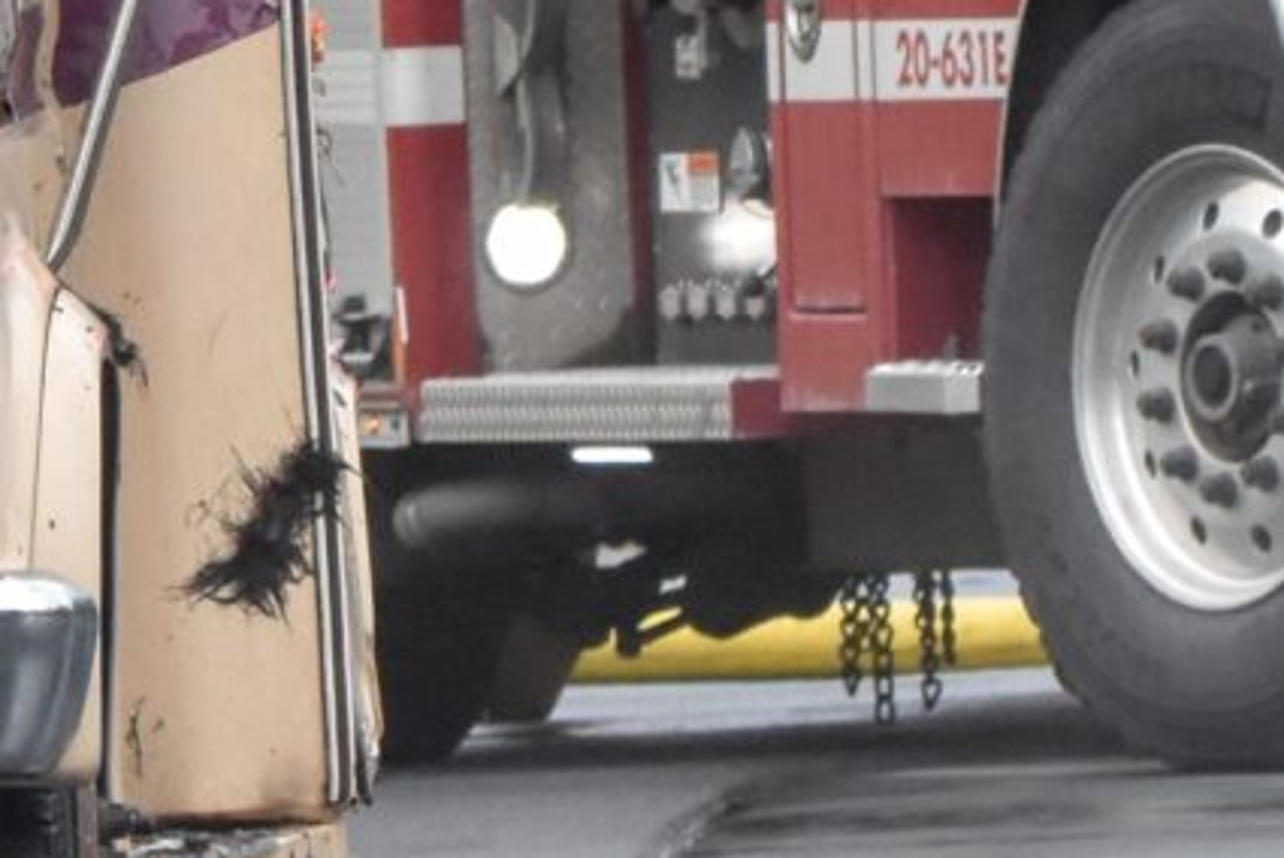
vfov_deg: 1.0
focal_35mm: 1354
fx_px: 48324
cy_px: -684
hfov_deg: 1.5
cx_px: 314
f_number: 9
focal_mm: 150
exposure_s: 1/161
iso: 800
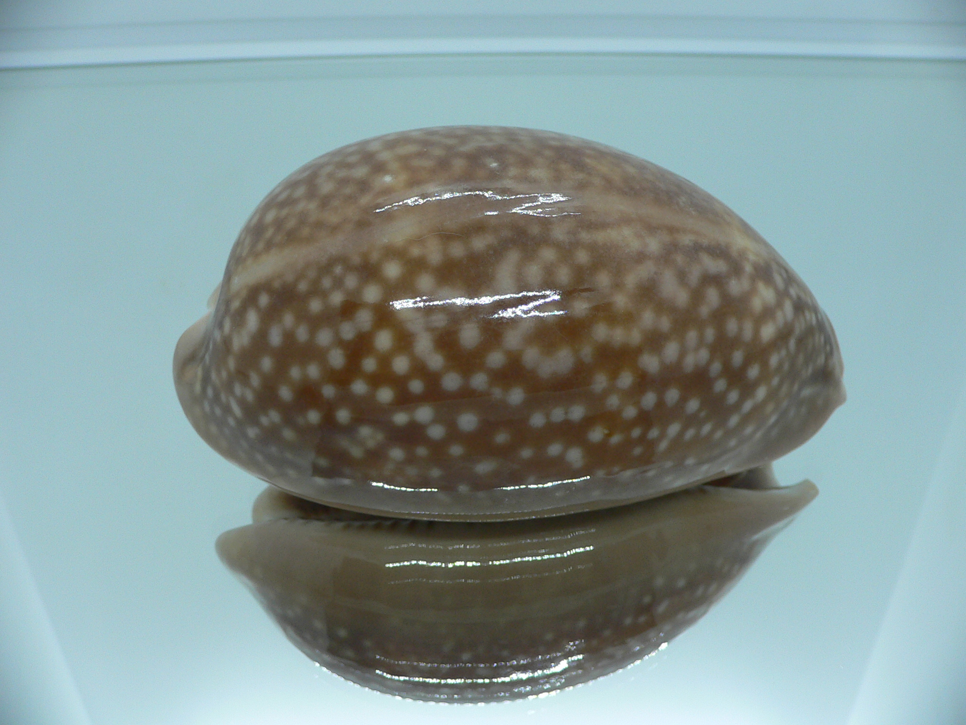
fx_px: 977
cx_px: 483
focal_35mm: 35
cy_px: 362
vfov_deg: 40.7
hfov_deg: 52.6
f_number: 2.8
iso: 100
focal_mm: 4.6
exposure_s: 1/60
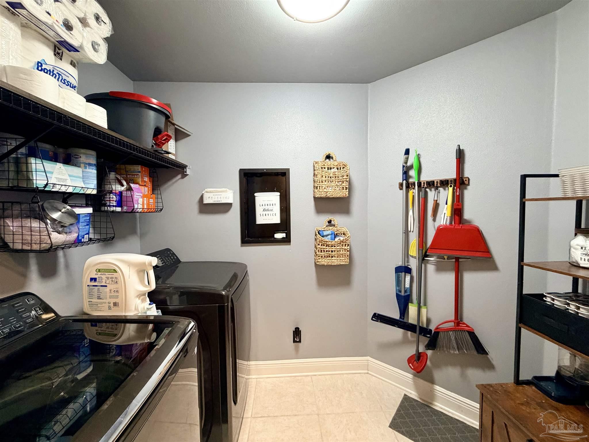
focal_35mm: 14
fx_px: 238
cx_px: 294
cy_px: 221
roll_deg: +1.1
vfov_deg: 85.7
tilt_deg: -2.8
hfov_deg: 102.1
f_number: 2.2
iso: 400
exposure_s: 1/60
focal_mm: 2.22
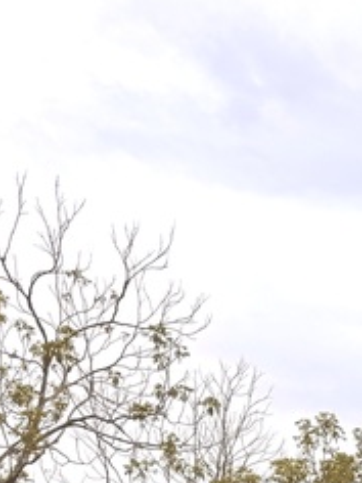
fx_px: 1534
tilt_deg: +1.7
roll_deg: +0.7
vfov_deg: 15.5
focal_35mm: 110
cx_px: 677
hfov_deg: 12.2
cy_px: 858
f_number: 1.78
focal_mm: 6.76
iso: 80
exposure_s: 1/2415
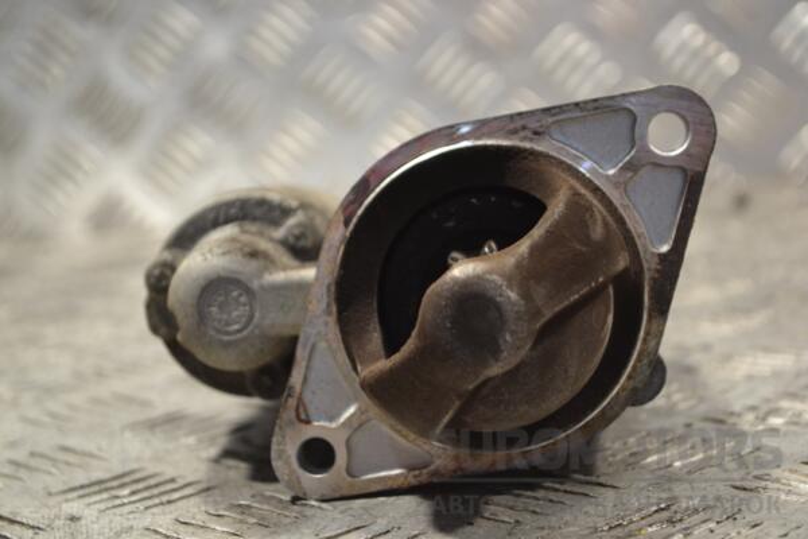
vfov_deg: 16.6
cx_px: 404
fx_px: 1852
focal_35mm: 82
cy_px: 270
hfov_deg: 24.6
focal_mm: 55
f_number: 5.6
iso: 450
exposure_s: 1/30
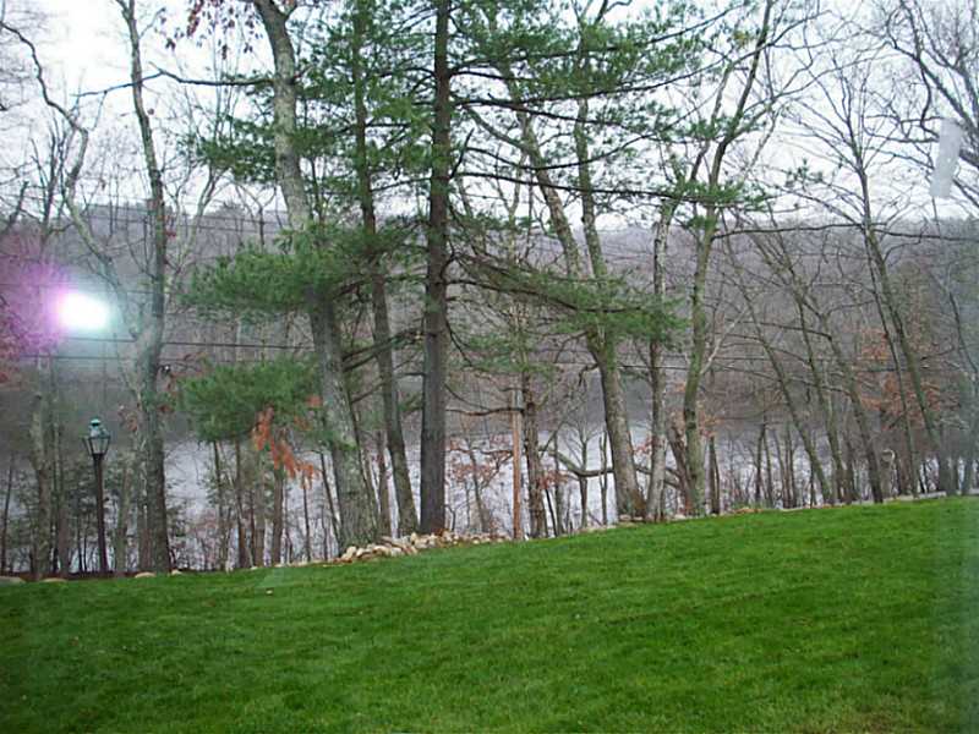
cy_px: 367
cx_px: 490
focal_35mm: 37
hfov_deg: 50.1
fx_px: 1046
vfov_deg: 38.7
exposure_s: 1/57.5
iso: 80
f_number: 2.8
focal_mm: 6.2
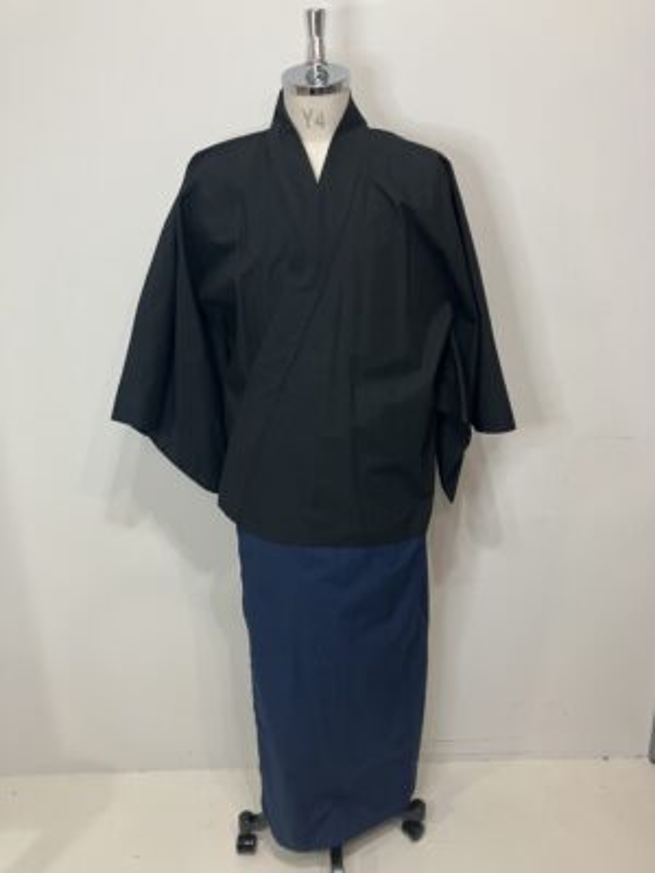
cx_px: 328
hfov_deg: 49.7
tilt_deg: -19.9
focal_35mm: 28
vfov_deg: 63.4
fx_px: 706
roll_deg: +1.7
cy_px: 436
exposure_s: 1/50
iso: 160
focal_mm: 3.99
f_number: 1.8
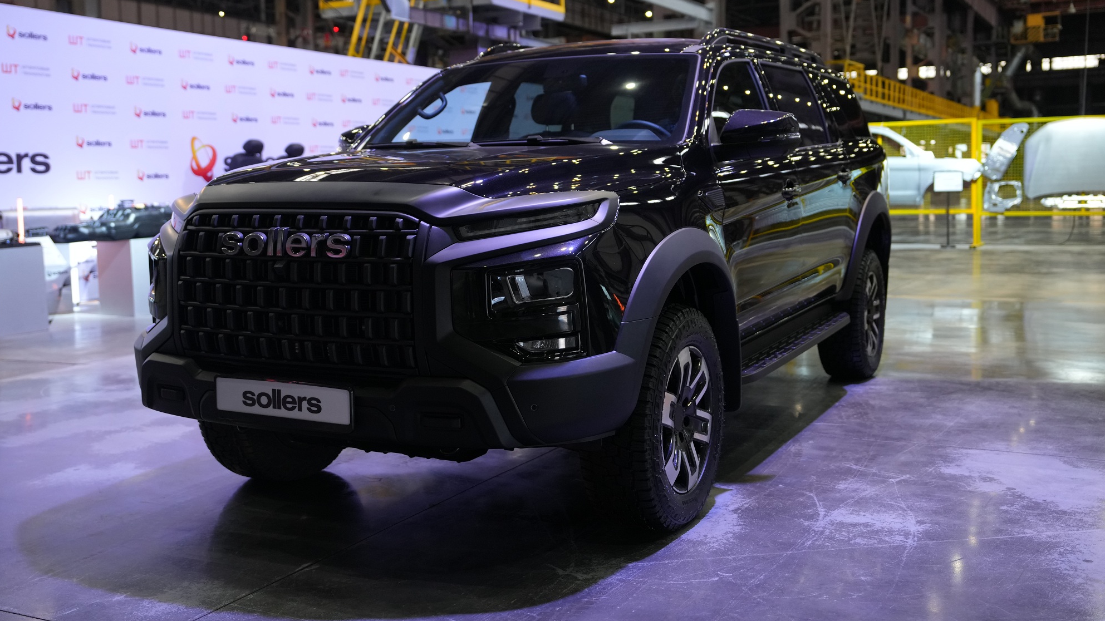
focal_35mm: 38
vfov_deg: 31.1
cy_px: 271
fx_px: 1113
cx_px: 552
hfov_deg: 52.8
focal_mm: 36
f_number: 2.8
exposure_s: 1/250
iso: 1600
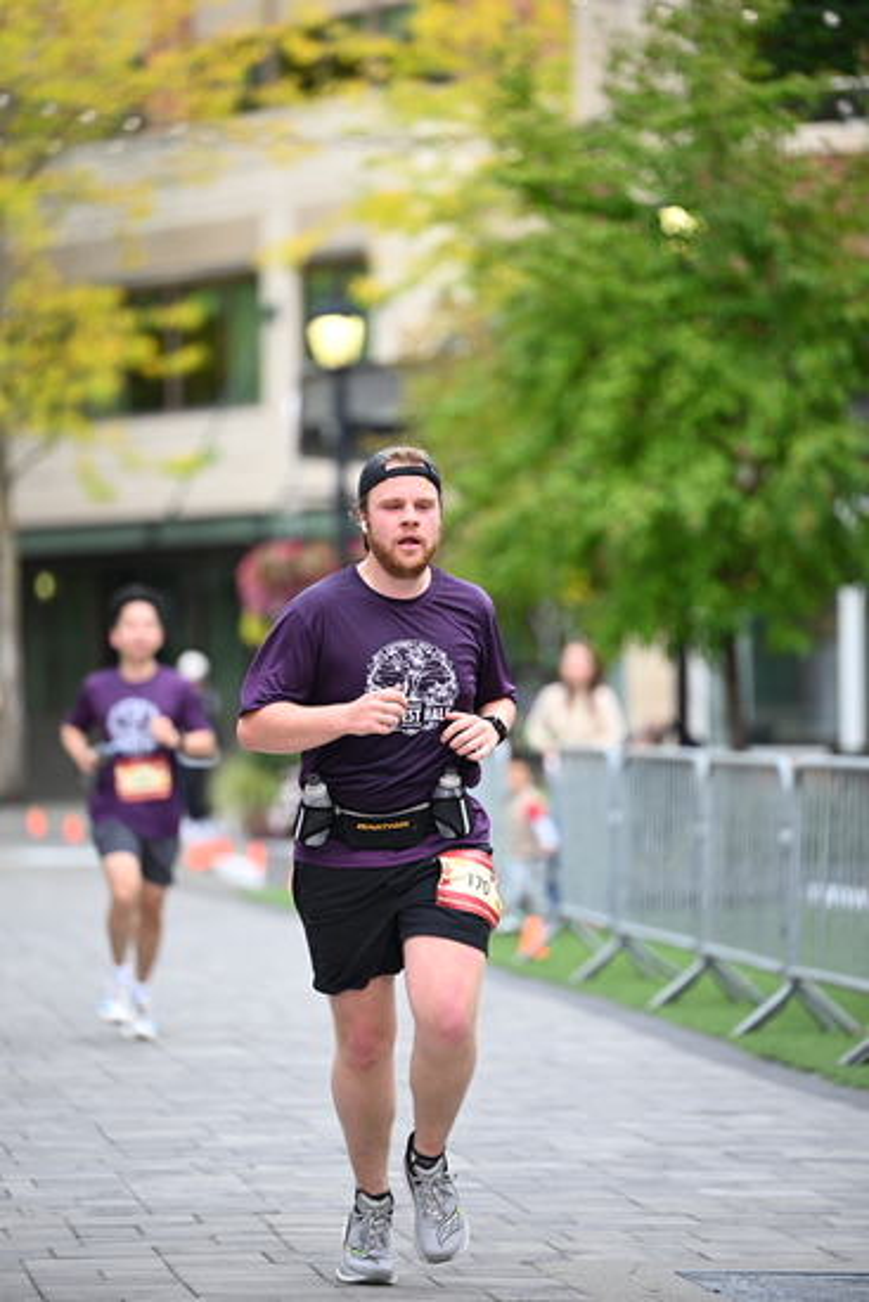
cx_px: 434
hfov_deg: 7.9
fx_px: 6332
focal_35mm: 175
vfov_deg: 11.7
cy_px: 651
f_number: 2.8
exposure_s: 1/1250
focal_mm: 175
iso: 640
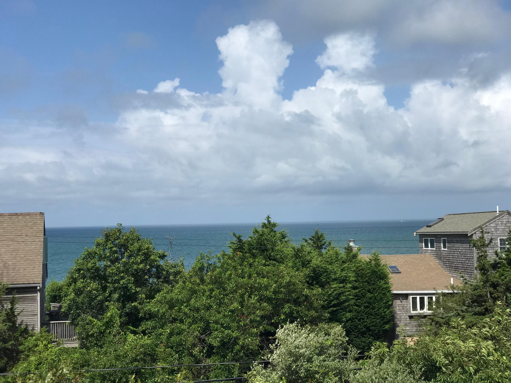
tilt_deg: +2.5
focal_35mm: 57
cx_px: 256
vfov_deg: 25.7
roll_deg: +0.5
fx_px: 841
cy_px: 192
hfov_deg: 33.8
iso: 20
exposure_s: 1/1473
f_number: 2.8
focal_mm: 6.6
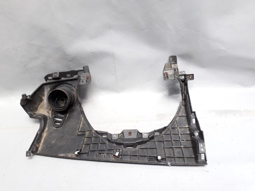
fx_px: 199
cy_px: 96
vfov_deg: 51.4
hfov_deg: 65.3
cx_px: 128
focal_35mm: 27
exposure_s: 1/50
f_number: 1.9
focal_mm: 3.6
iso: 125
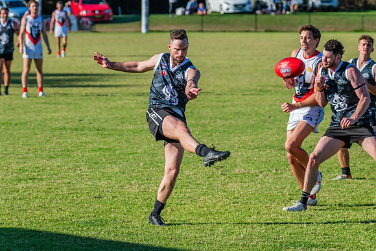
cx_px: 188
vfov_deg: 5.7
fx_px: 2516
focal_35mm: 241
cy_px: 126
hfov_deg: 8.5
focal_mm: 240
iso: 800
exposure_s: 1/1600
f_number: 8
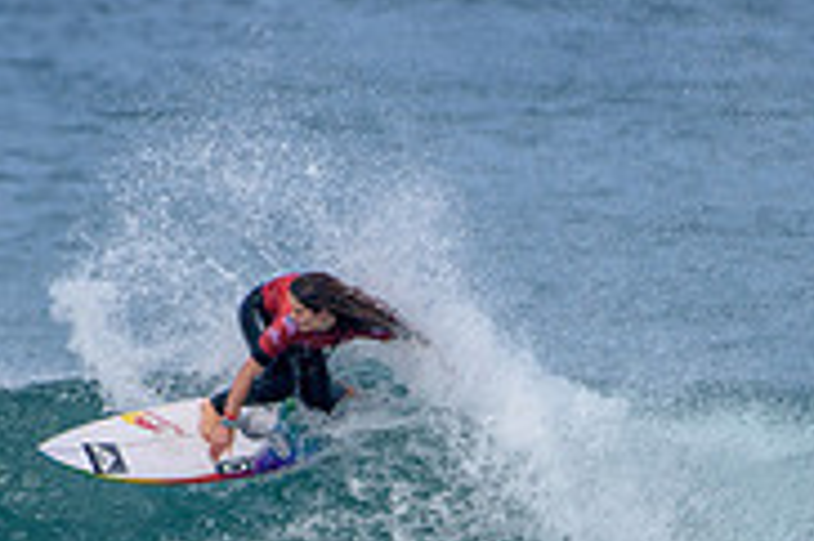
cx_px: 326
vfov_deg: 0.9
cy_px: 601
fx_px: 36077
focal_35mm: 1597
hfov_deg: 1.3
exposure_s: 1/2500
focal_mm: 500
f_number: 6.3
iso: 250
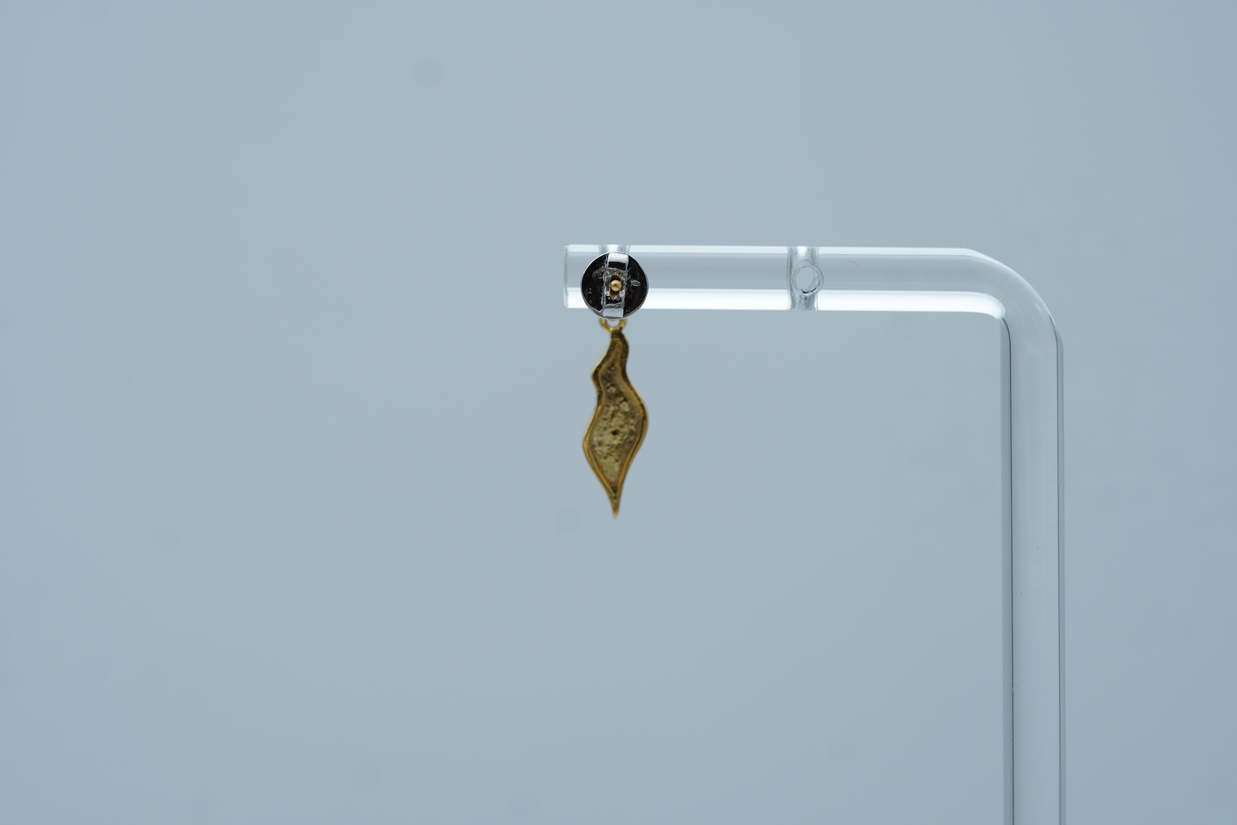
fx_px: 4638
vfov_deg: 10.2
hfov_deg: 15.2
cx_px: 618
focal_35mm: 135
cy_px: 412
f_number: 5.6
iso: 160
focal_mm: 90
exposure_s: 1/50
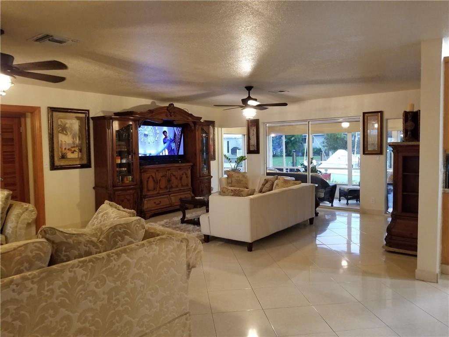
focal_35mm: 26
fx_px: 337
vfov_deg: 53.1
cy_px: 168
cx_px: 224
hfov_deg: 67.3
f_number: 1.7
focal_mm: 4.3
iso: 640
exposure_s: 1/60
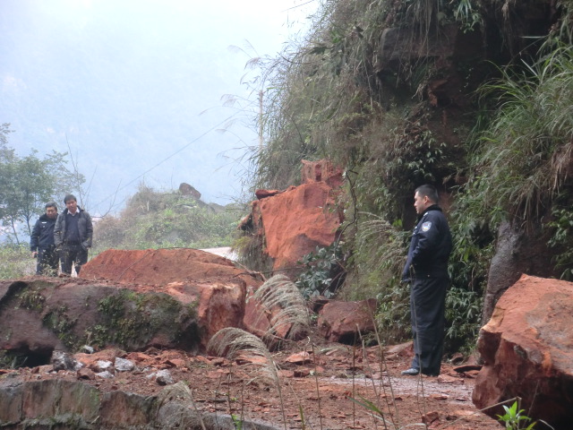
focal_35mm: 123
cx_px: 286
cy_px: 215
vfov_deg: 12.0
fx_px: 2036
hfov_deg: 16.0
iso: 250
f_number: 5.2
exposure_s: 1/60
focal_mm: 22
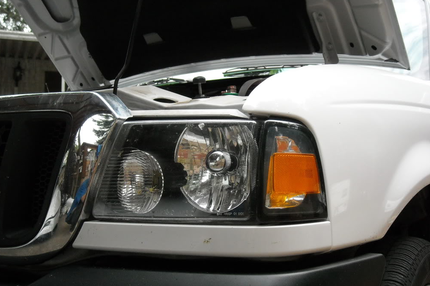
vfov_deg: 26.0
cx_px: 213
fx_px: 621
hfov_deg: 38.2
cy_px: 159
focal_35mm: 52
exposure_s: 1/228
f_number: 3.2
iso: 383
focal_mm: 7.92
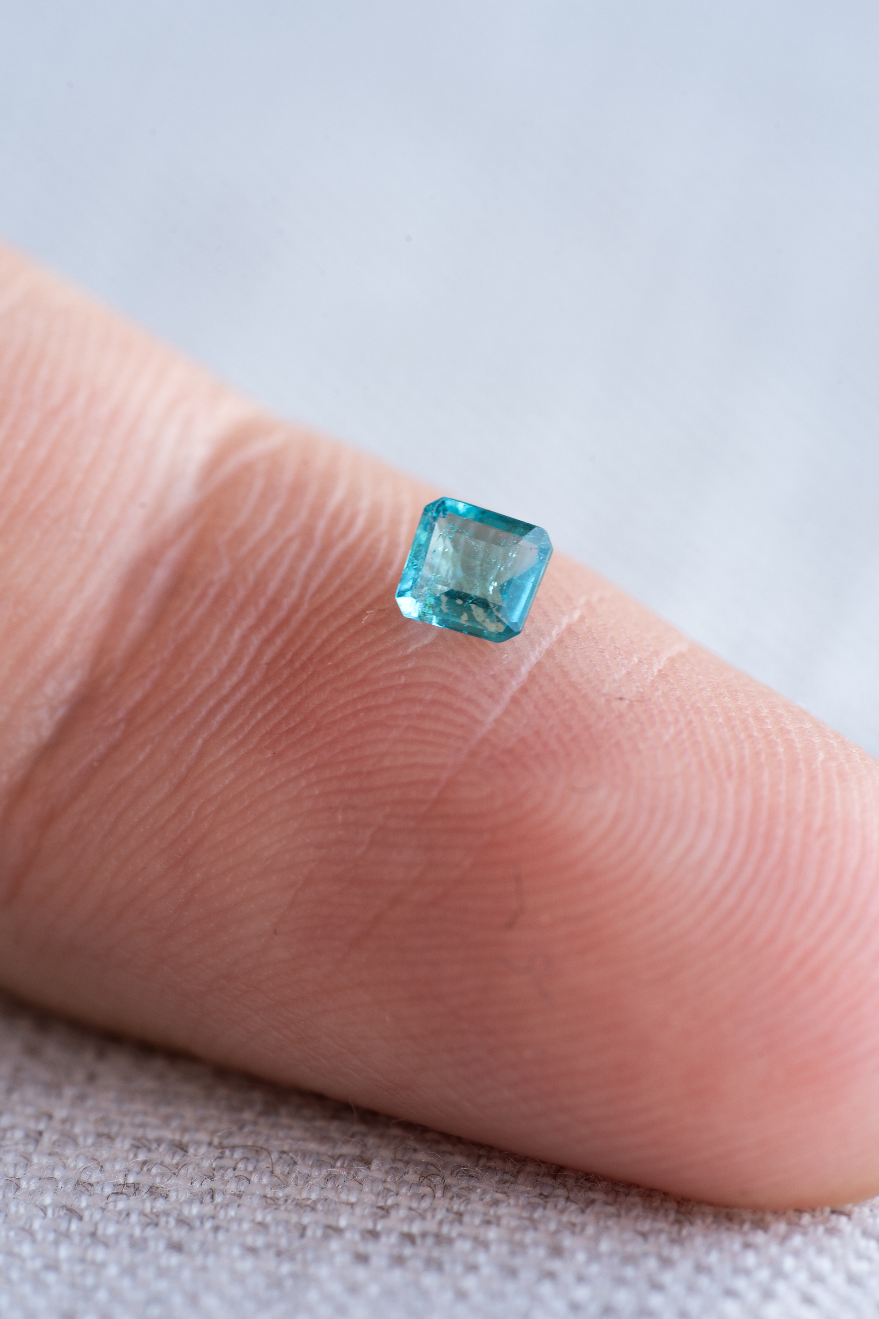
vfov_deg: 22.6
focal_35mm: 90
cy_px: 660
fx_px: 3296
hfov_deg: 15.2
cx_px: 440
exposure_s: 1/6
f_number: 8
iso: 100
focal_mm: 90
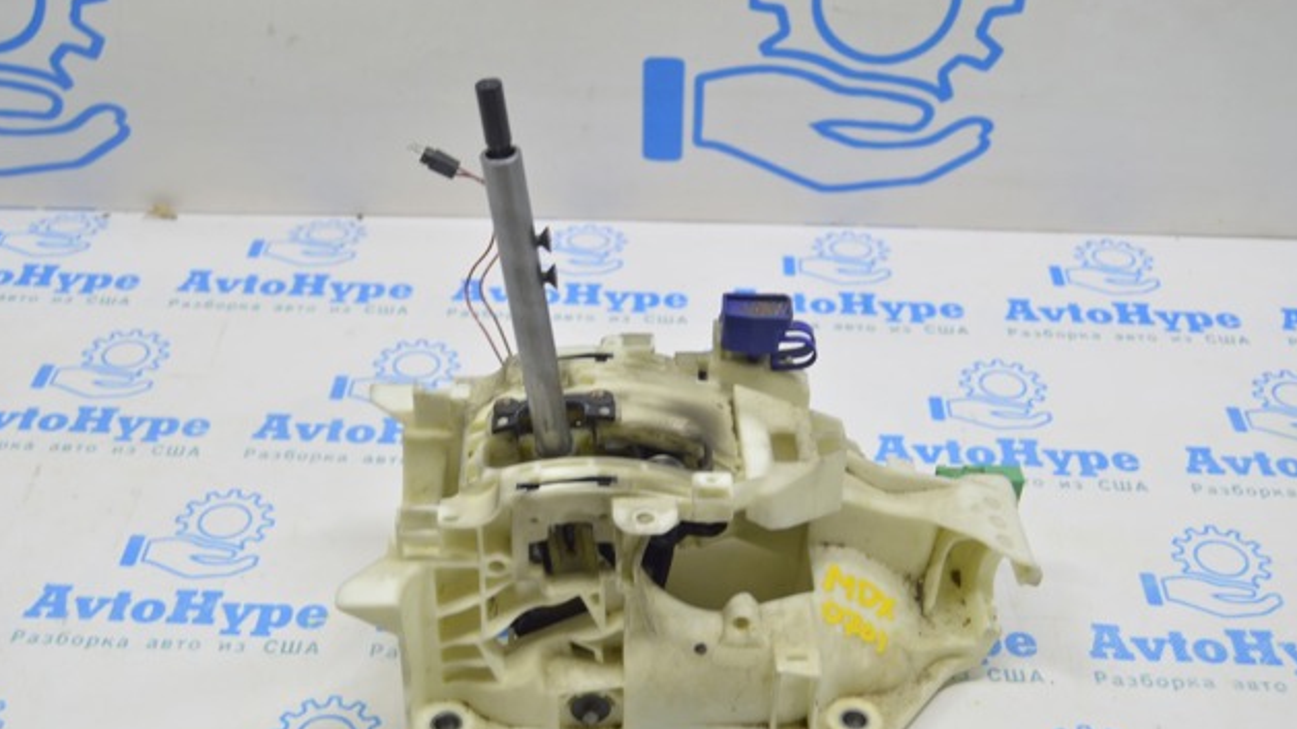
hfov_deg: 42.9
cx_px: 640
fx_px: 1650
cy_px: 426
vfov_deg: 24.9
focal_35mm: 48
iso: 400
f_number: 5.6
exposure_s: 1/20
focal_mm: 30
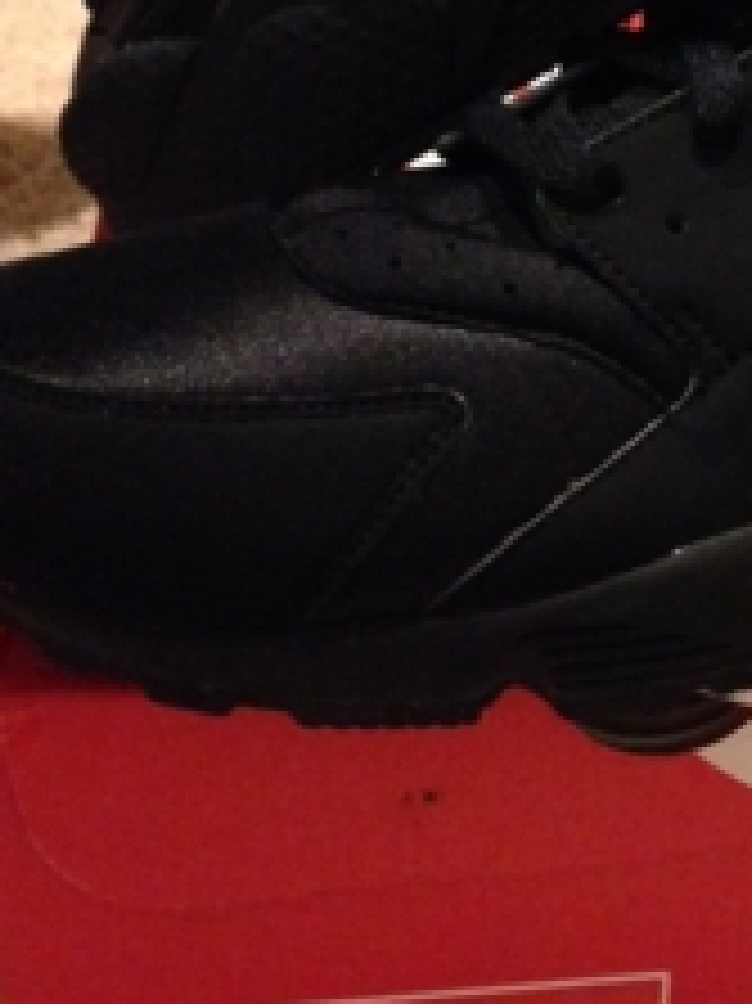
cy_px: 189
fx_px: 2059
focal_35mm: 71
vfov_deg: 26.8
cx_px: 675
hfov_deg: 20.3
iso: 800
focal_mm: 4.12
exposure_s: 1/15
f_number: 2.4
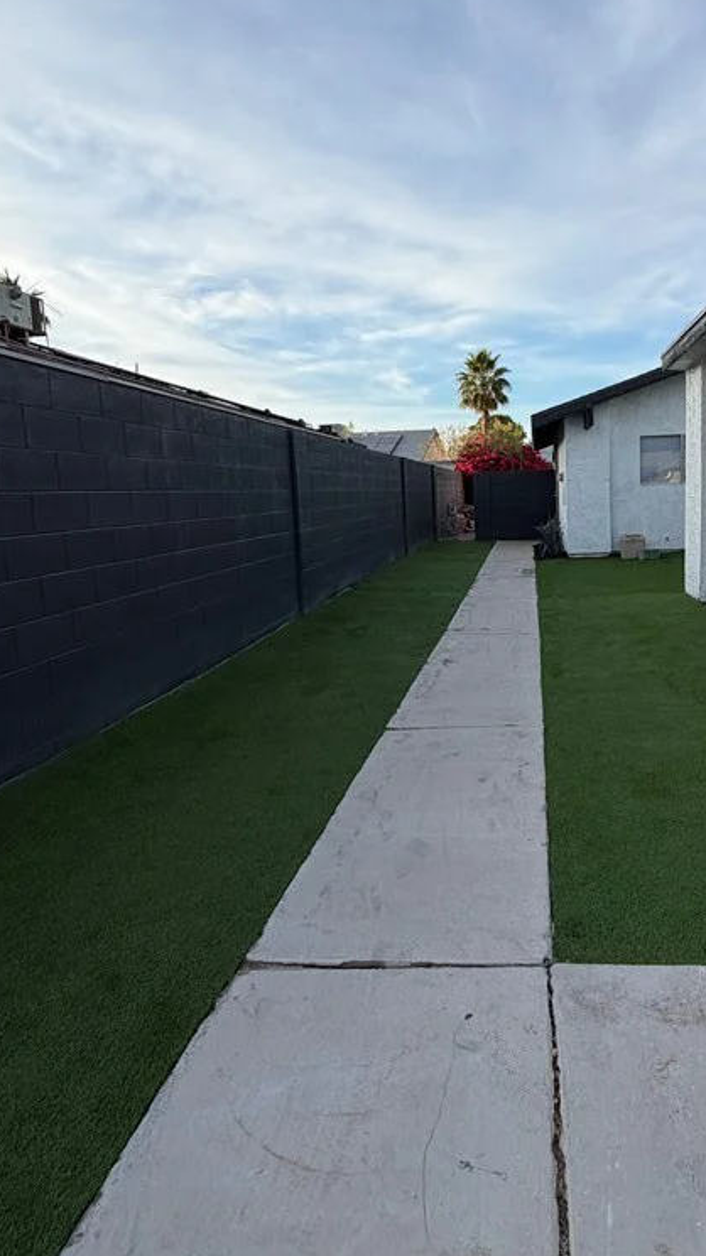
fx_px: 700
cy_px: 571
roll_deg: +1.6
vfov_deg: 83.6
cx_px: 478
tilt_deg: -5.6
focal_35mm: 21
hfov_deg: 52.4
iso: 40
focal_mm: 2.22
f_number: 2.2
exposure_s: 1/638
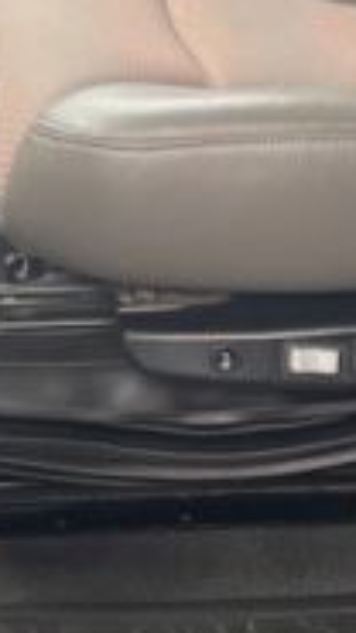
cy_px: 82
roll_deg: +0.9
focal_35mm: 98
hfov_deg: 12.3
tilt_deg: -23.0
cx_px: 65
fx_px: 1645
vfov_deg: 21.4
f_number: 1.6
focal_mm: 5.1
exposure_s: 1/135
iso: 64
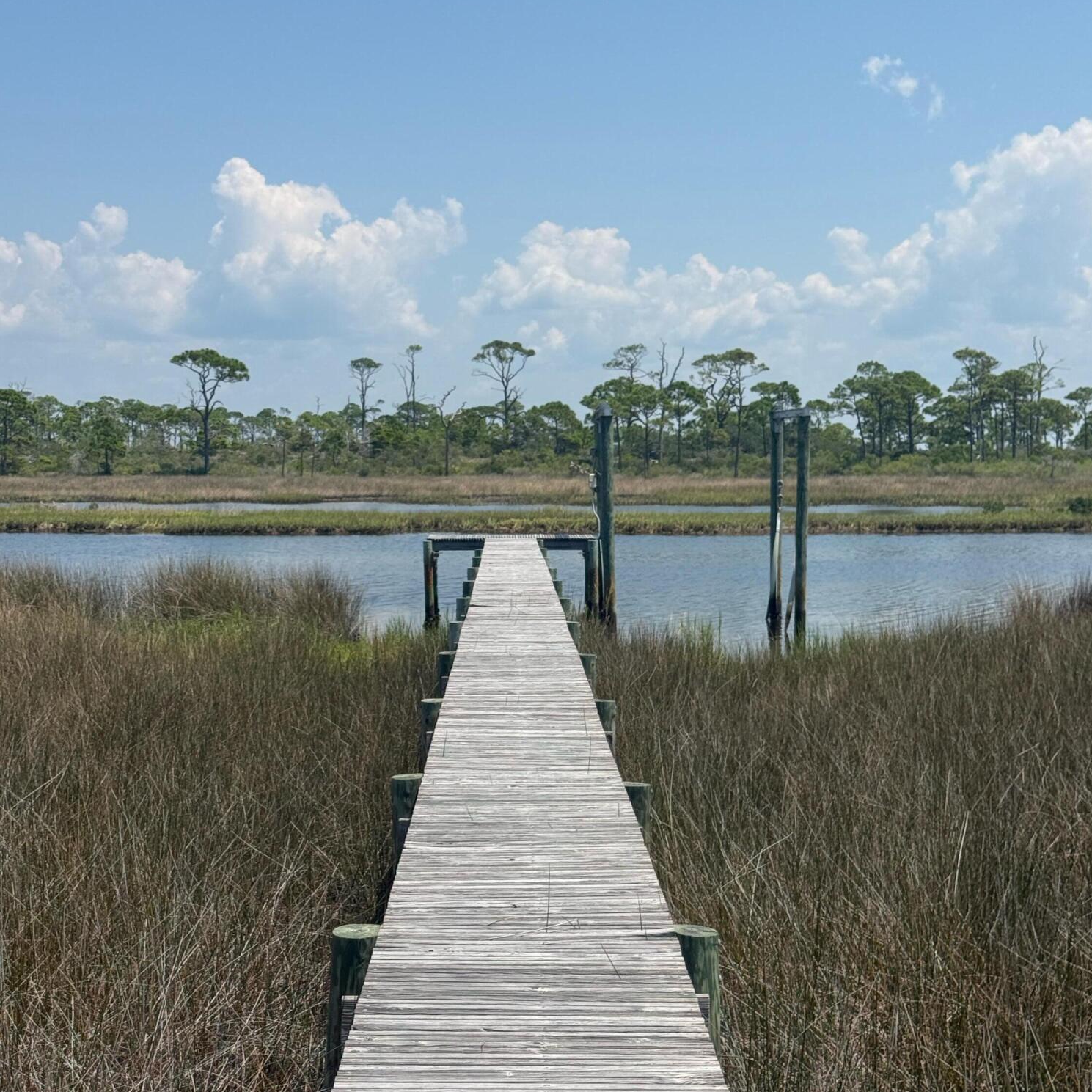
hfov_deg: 30.0
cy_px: 574
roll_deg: -0.3
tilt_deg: -3.3
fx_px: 2034
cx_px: 549
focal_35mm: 57
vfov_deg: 30.0
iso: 64
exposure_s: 1/7143
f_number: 1.78
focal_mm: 6.76
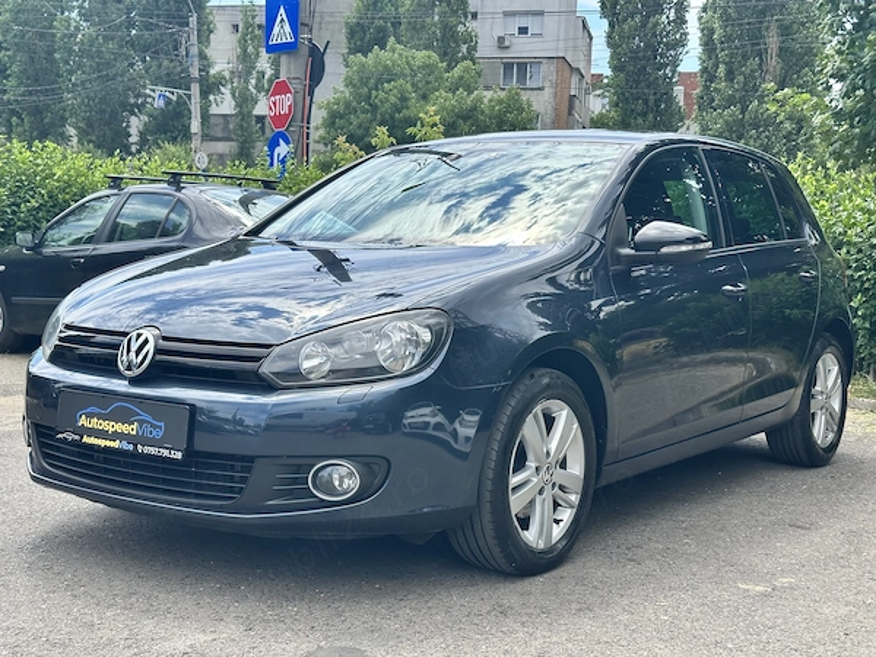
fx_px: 1215
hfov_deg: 39.7
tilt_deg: -4.5
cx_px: 438
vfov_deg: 30.3
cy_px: 328
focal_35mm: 48
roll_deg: -1.8
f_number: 1.78
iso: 64
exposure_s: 1/1992
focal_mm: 6.86
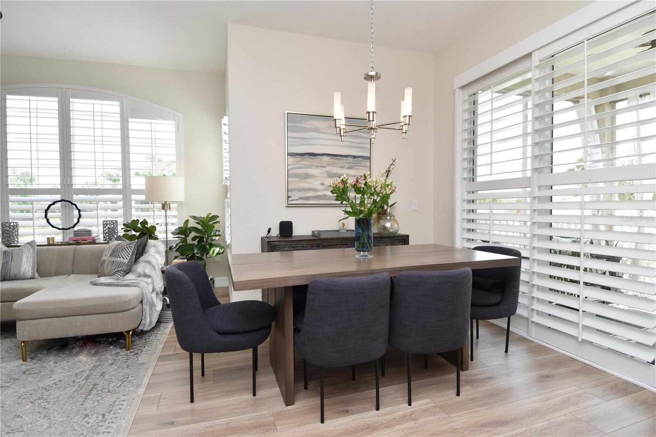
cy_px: 218
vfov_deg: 67.4
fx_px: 328
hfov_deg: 90.0
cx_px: 328
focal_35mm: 18
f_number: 5.6
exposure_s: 1/125
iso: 250
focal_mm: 12
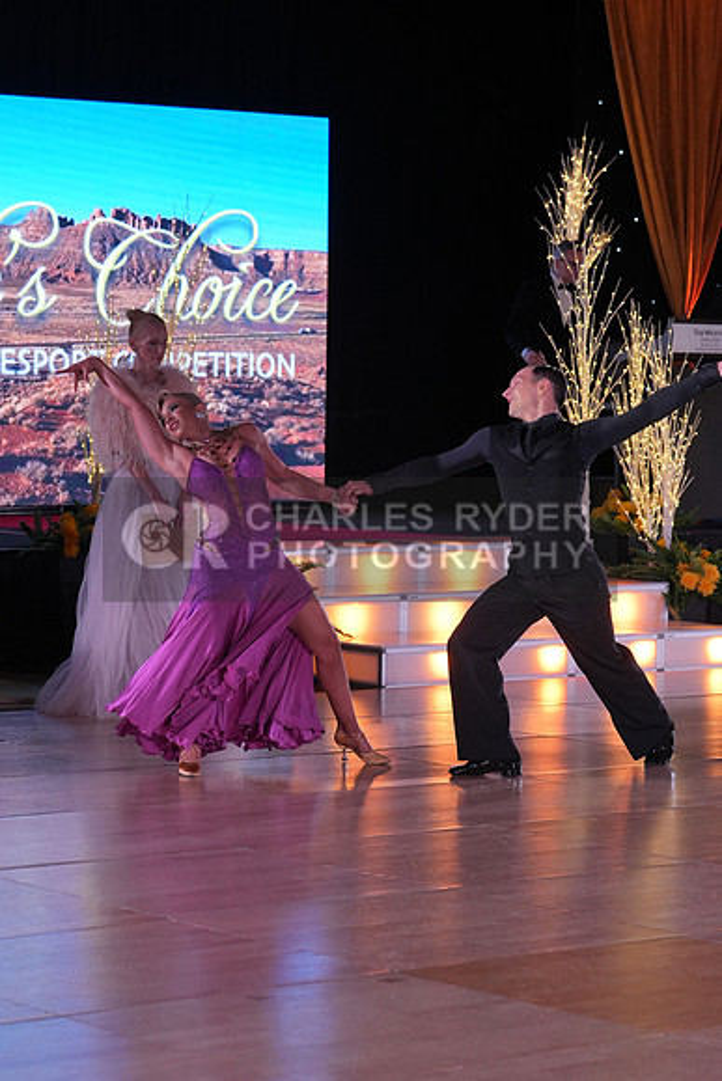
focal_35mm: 108
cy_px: 540
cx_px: 361
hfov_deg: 12.7
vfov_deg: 18.9
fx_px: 3247
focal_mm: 72
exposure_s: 1/400
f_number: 4
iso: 1000
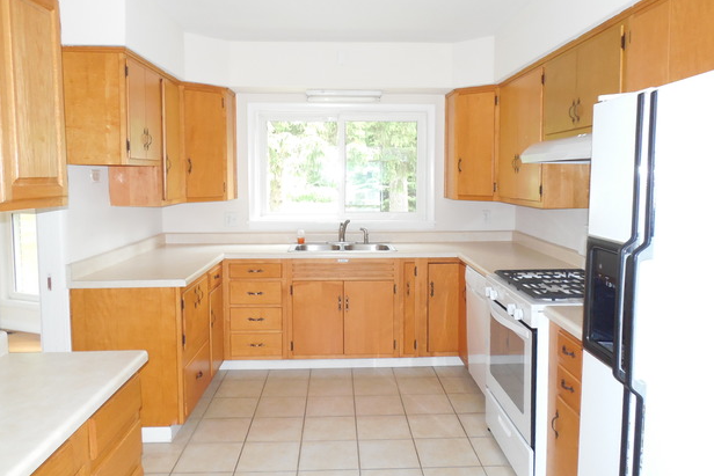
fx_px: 536
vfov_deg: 47.9
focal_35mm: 27
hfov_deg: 67.4
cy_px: 218
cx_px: 362
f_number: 3.3
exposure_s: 1/30
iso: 400
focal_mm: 4.5
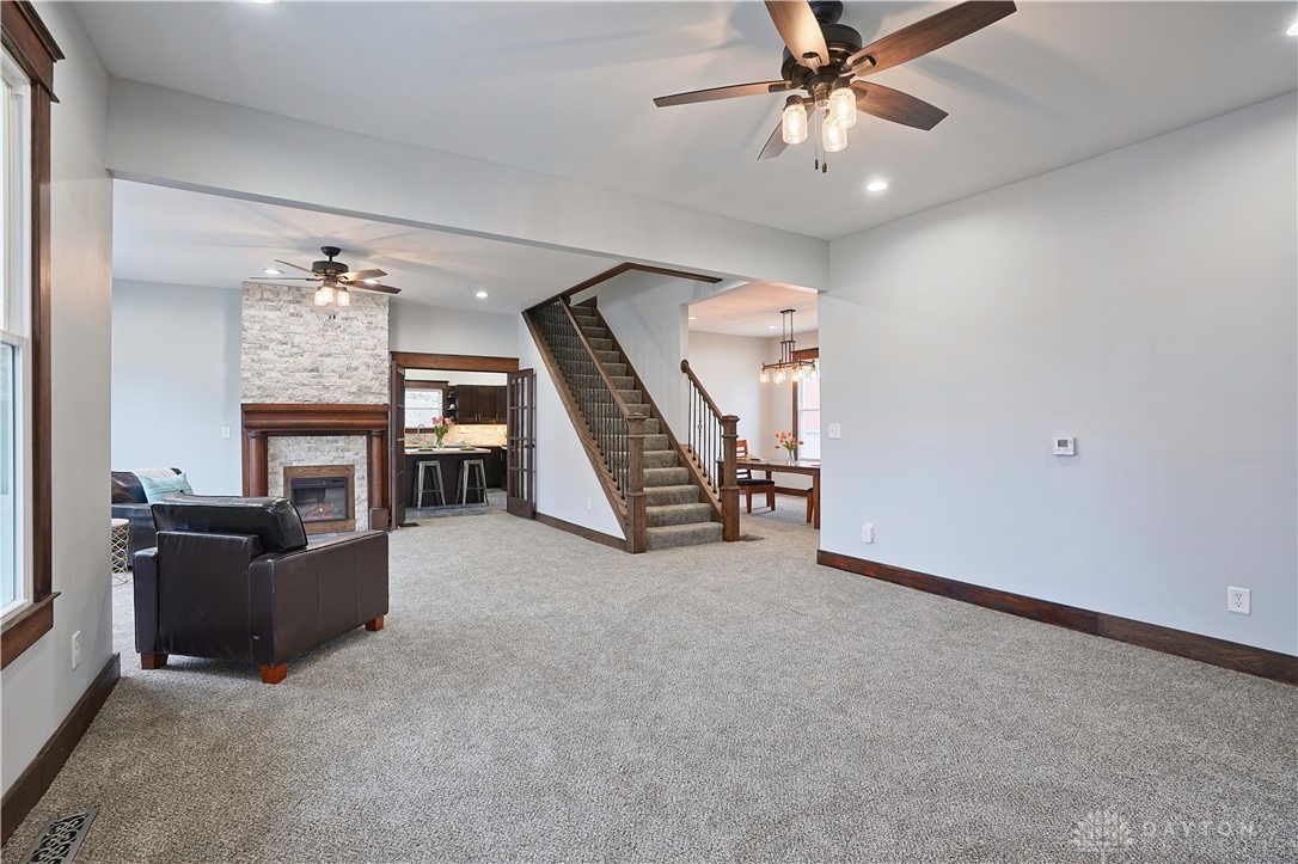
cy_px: 432
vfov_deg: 73.7
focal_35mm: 16
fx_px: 577
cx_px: 649
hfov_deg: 96.8
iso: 400
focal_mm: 16
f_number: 7.1
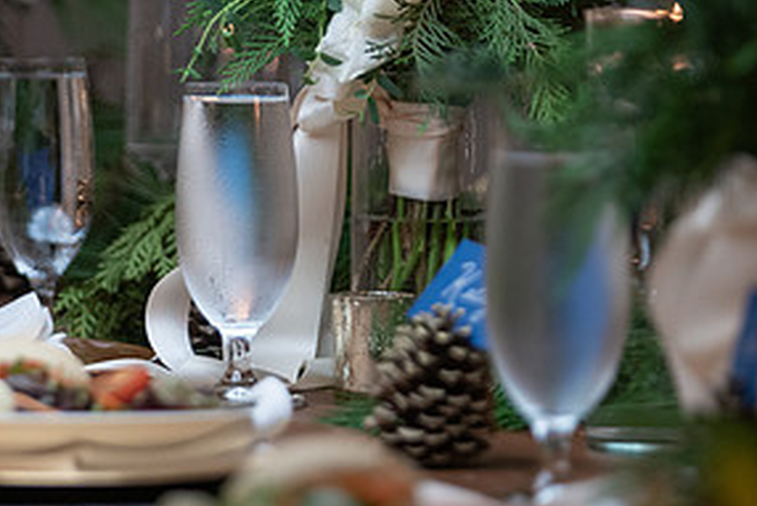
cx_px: 374
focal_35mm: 226
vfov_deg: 6.1
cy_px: 178
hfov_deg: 9.1
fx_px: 4754
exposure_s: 1/125
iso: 2000
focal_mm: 100
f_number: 2.8
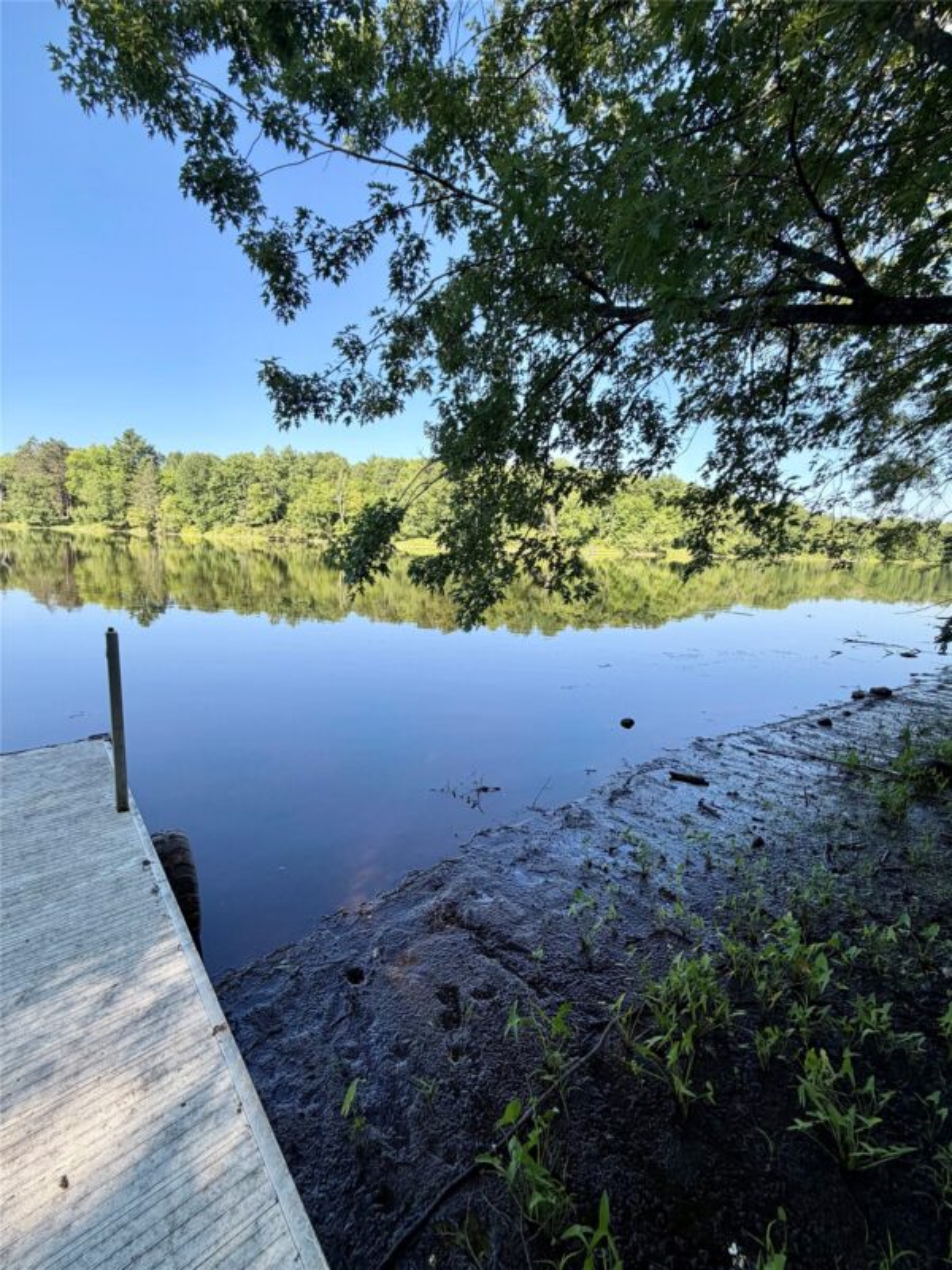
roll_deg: -2.6
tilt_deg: -11.0
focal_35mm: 14
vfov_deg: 102.1
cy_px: 635
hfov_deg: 85.7
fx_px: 513
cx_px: 476
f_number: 2.2
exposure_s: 1/502
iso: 64
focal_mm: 2.22
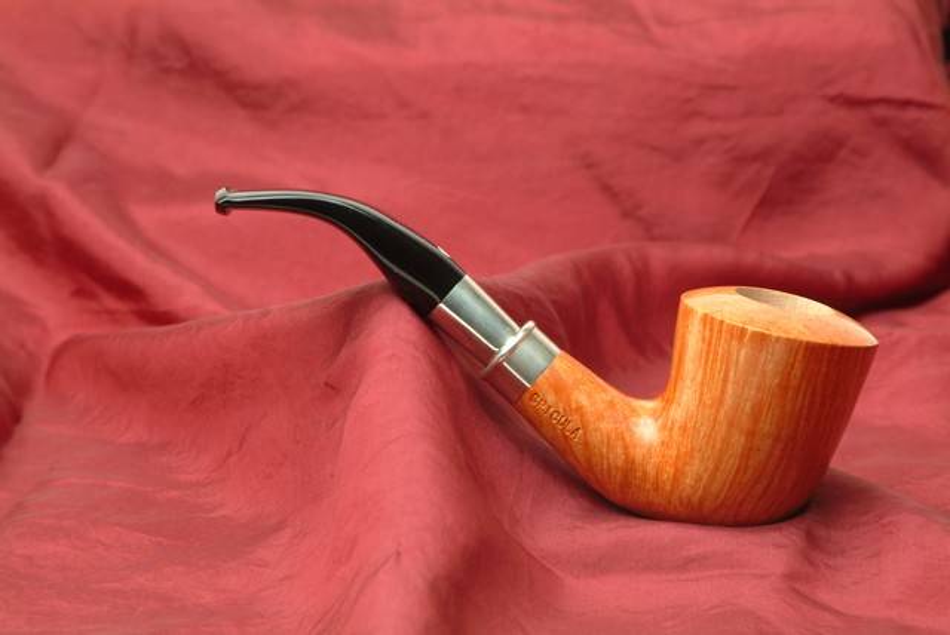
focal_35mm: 177
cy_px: 318
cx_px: 475
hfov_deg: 11.6
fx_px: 4675
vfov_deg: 7.8
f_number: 9.5
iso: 160
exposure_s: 1/60
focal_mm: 118
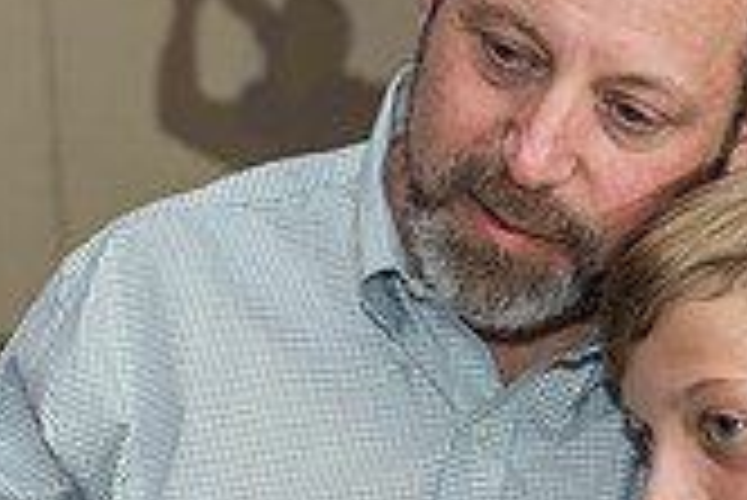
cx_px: 558
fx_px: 4070
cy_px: 403
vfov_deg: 7.0
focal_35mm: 196
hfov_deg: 10.5
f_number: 4.5
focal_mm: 56
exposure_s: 1/100
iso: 1000
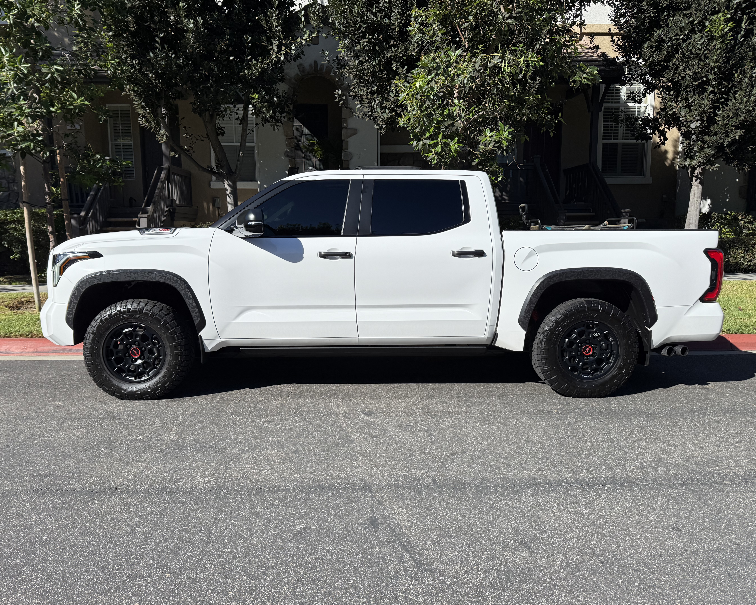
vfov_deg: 56.8
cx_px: 375
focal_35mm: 25
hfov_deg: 68.1
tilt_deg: -6.8
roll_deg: -0.3
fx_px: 559
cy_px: 302
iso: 80
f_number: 1.78
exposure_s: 1/5319
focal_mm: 6.76
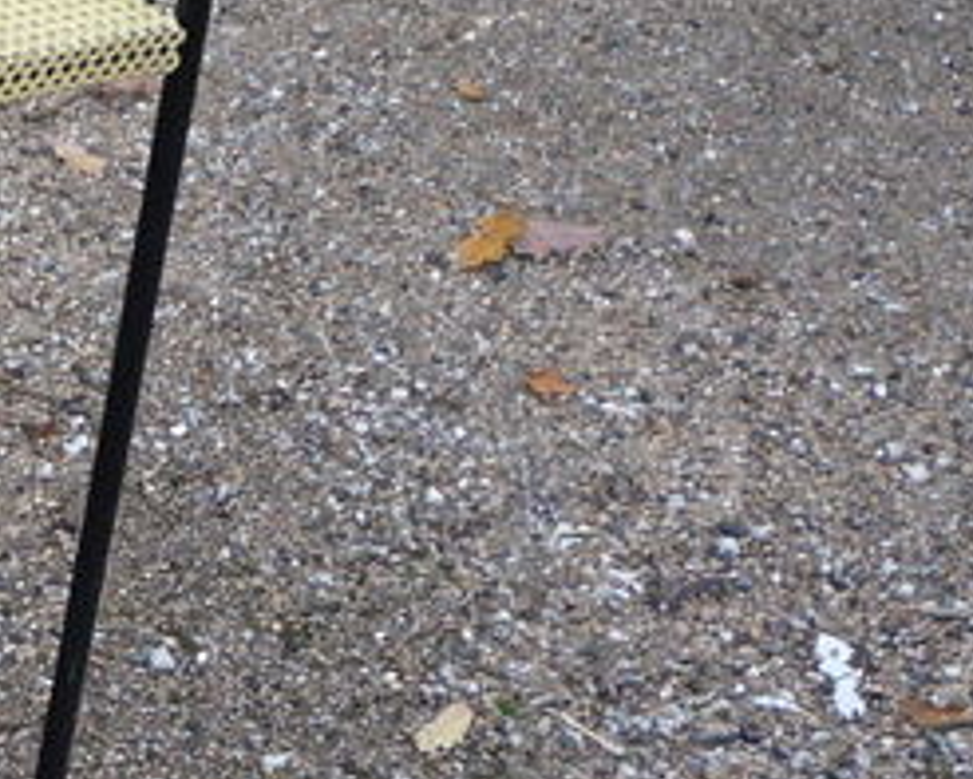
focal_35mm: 119
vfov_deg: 12.8
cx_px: -625
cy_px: 743
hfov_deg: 14.7
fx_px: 3428
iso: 100
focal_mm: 5.2
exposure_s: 1/60
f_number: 3.3
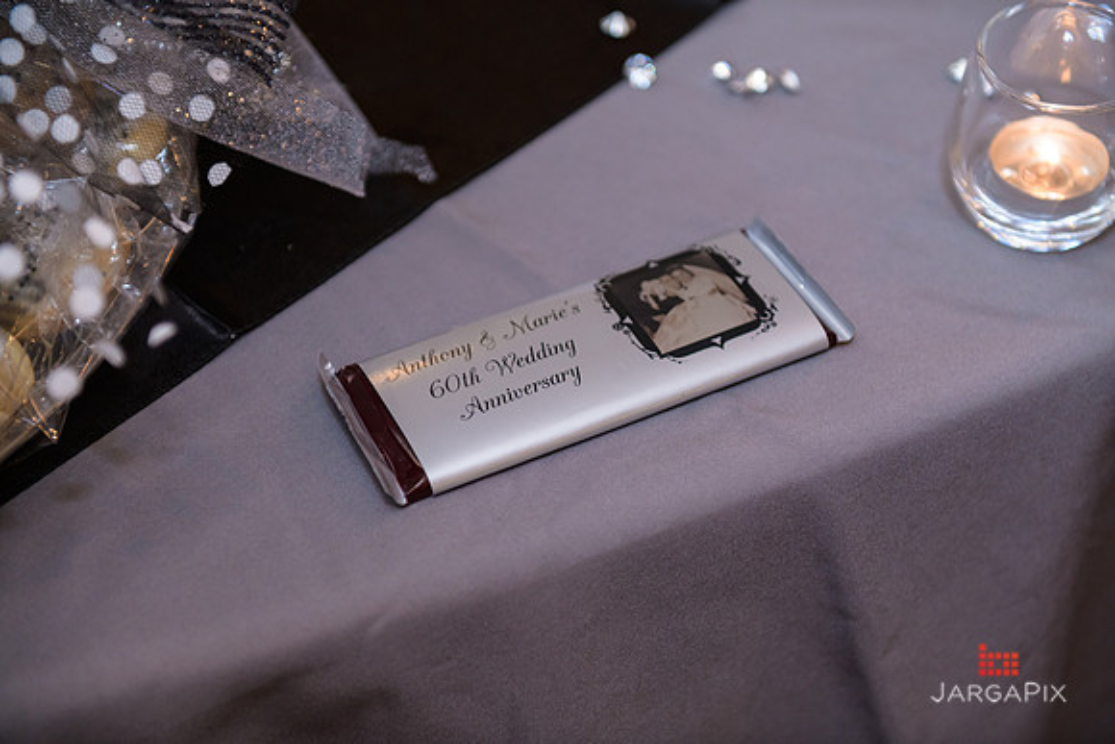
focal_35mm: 70
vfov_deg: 19.5
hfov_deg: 28.8
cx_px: 558
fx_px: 2168
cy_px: 372
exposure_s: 1/125
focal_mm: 70
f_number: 3.2
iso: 1000
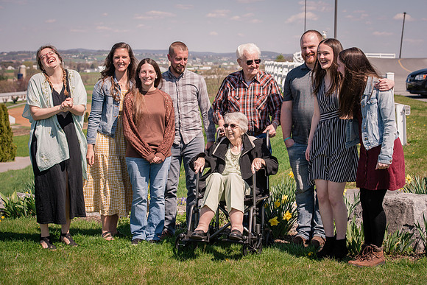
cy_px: 136
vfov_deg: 18.7
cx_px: 223
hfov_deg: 27.7
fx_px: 867
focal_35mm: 73
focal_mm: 70
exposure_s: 1/500
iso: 200
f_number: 7.1
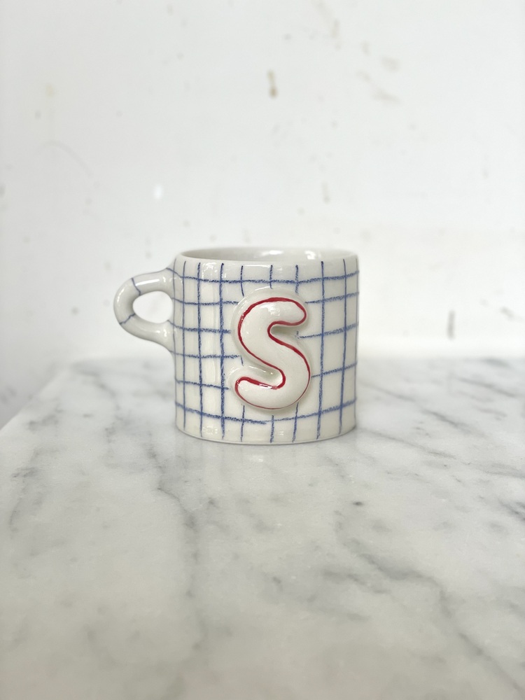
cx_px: 262
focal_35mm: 52
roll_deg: +0.2
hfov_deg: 28.0
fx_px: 1052
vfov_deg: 36.8
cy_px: 350
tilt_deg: -9.5
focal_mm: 6
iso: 80
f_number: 2
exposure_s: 1/122
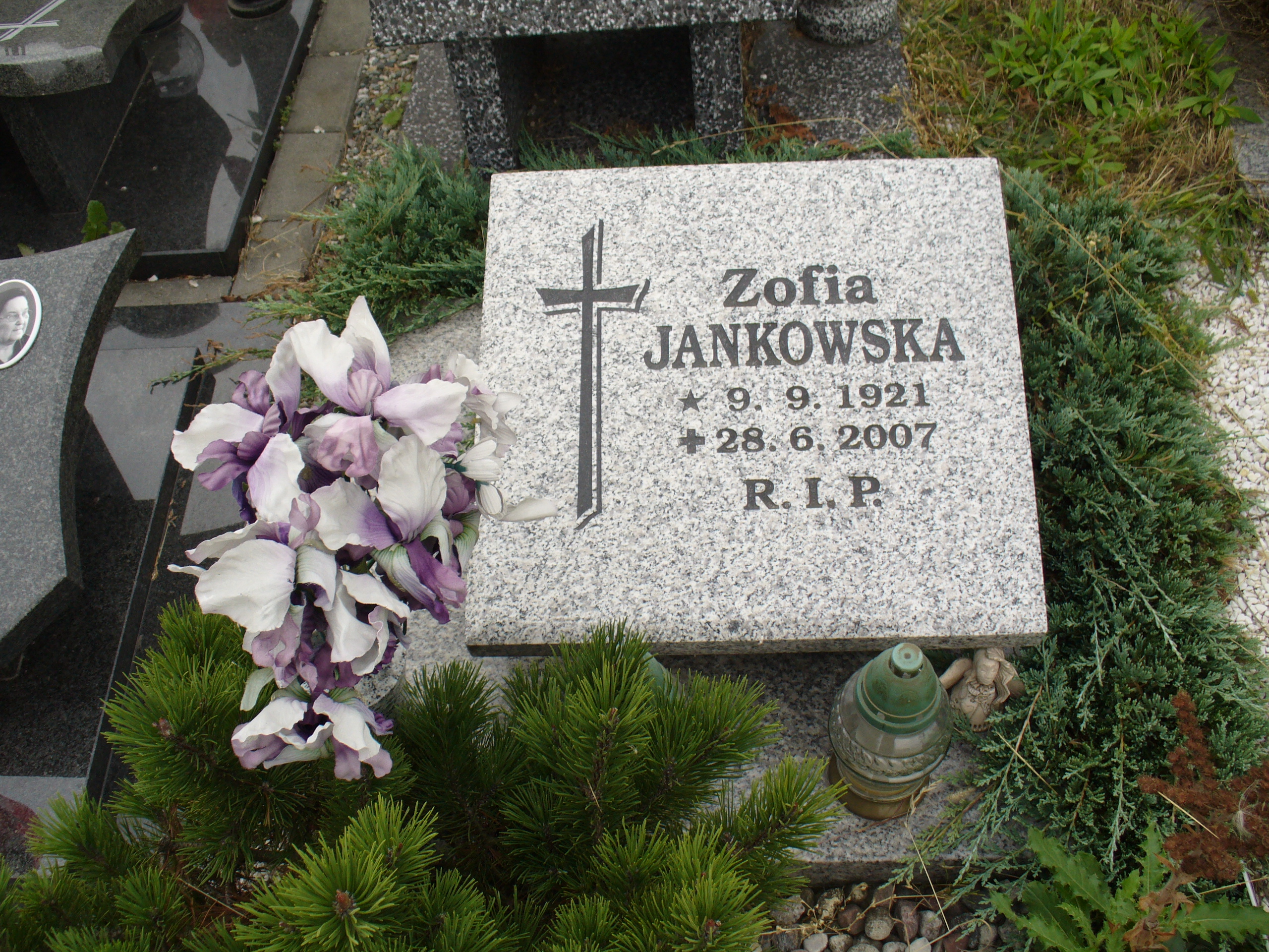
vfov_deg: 38.7
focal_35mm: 37
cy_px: 476
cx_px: 634
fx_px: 1356
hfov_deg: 50.1
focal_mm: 6.1
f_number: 5.6
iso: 80
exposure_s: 1/160
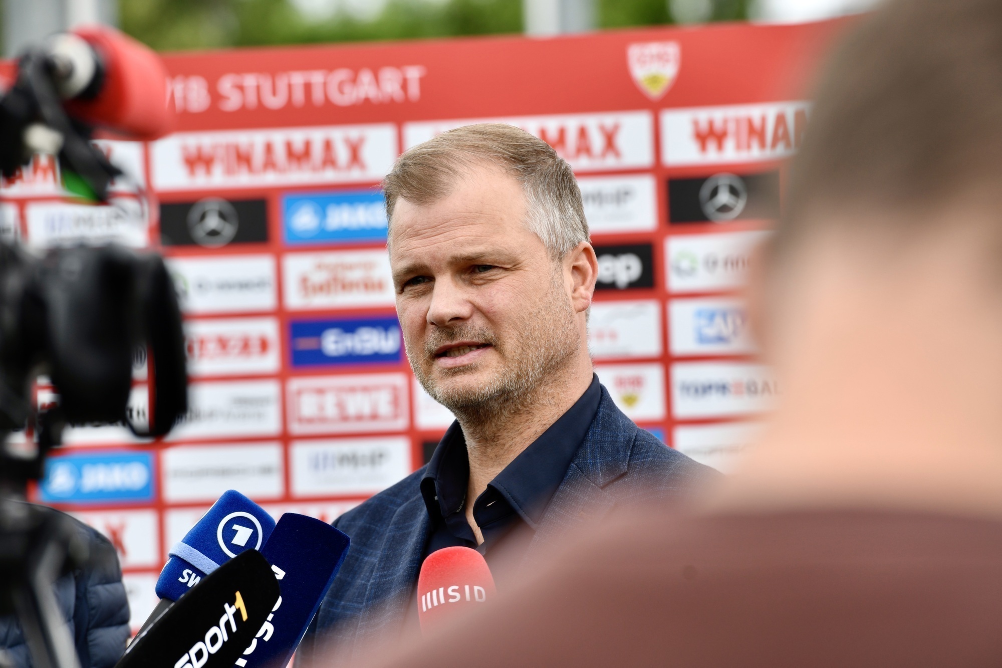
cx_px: 501
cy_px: 334
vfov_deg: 6.9
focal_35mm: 200
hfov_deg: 10.3
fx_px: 5566
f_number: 5.6
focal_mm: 200
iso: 280
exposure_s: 1/640
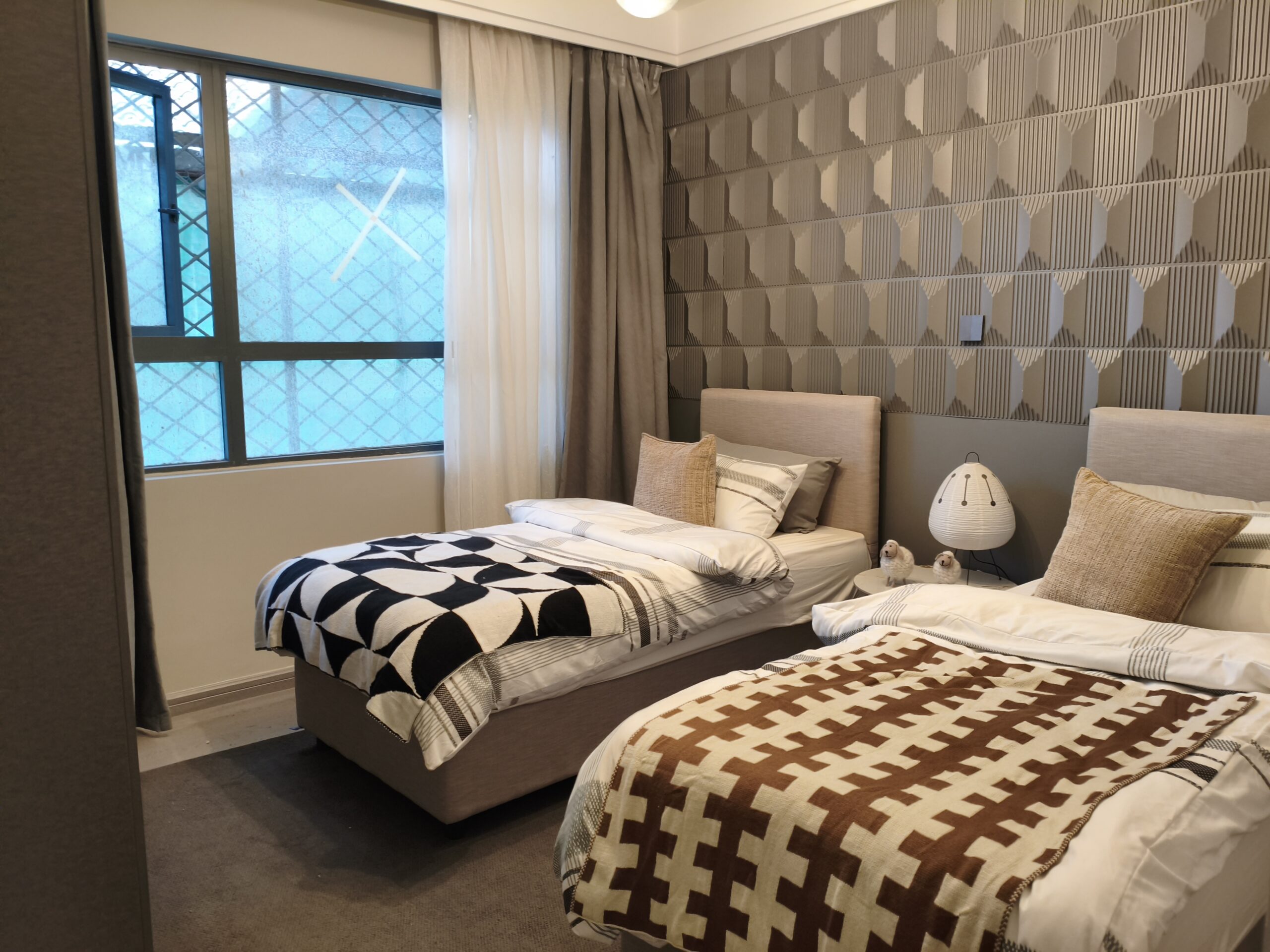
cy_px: 476
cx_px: 635
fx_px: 954
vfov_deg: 53.1
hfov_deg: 67.3
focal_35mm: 26
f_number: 1.5
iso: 500
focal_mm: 4.94
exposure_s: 1/50
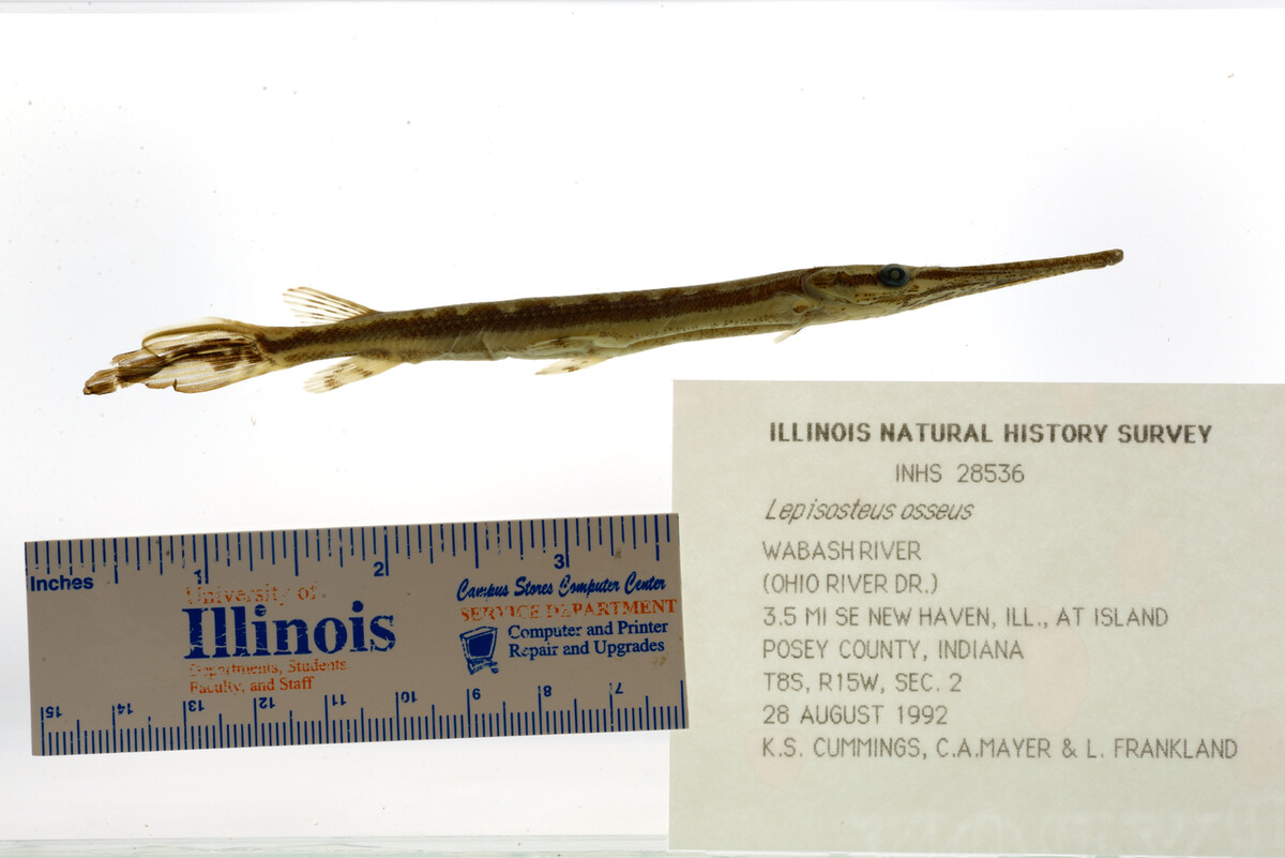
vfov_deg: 22.6
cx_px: 642
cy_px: 429
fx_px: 2142
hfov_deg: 33.4
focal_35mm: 60
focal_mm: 60
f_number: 20
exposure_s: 1/50
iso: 100
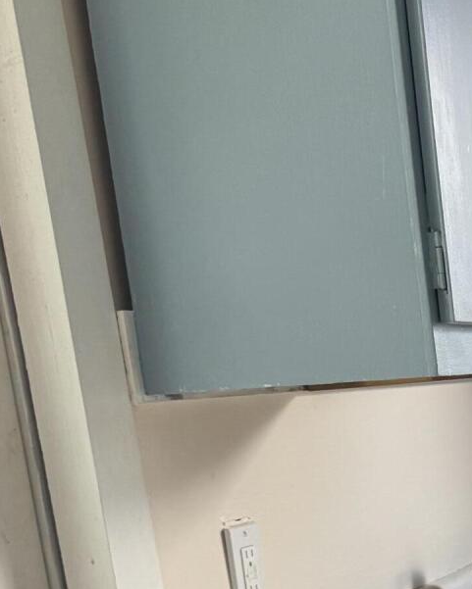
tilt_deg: -10.1
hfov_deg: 17.7
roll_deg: +5.5
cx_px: 703
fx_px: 1362
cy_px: 663
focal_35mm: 78
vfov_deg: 22.9
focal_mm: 6.76
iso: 125
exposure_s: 1/121
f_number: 1.78
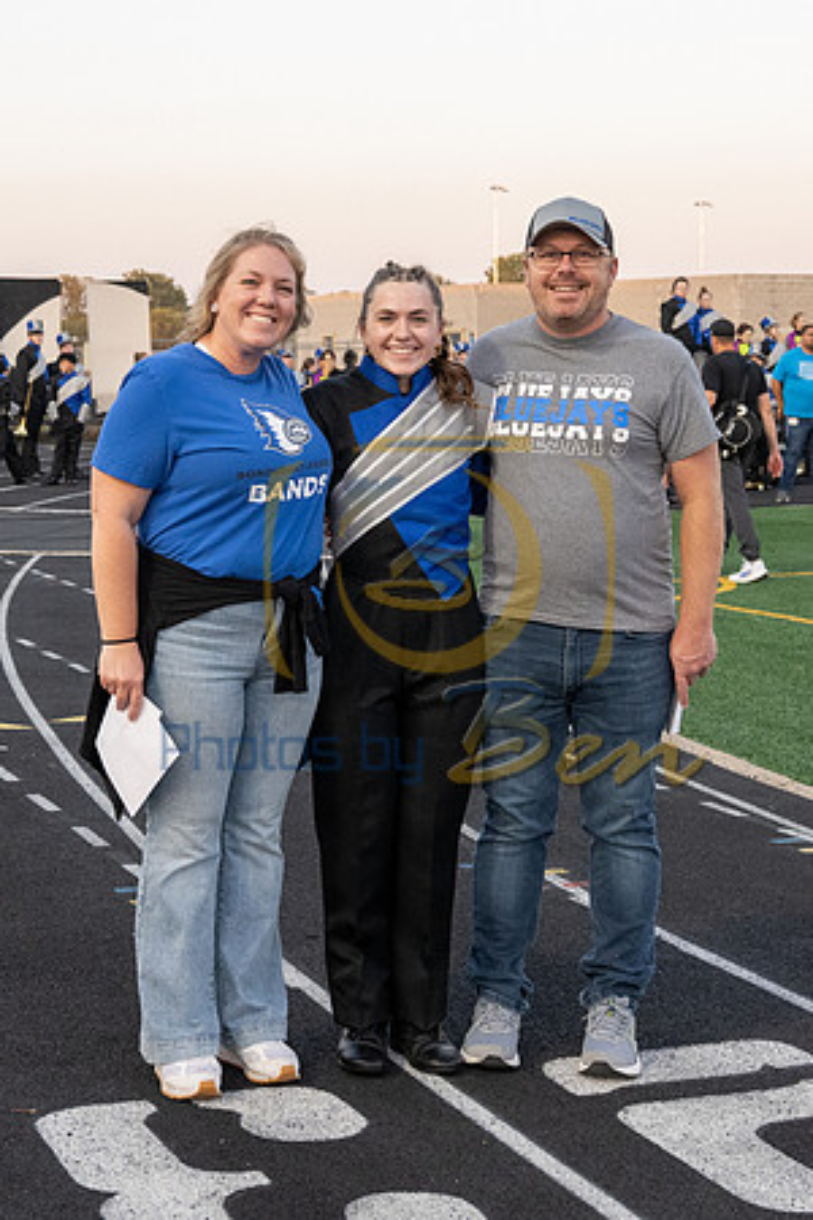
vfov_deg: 30.1
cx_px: 354
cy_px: 386
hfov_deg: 20.5
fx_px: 2244
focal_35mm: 66
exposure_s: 1/1000
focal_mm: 32
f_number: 4.5
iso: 2500
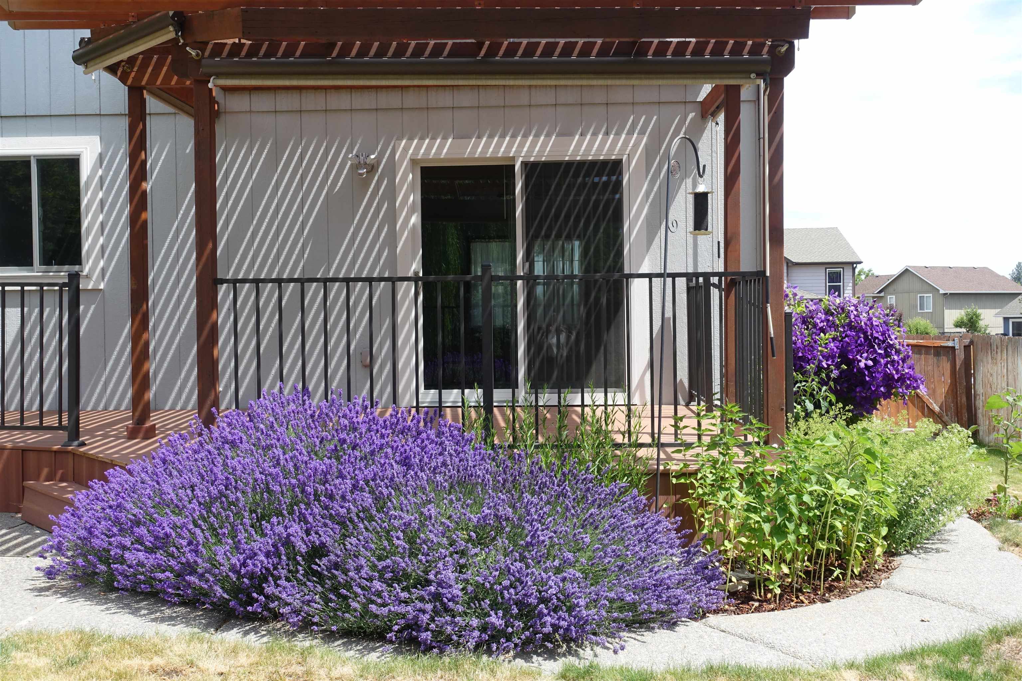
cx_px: 511
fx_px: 994
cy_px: 340
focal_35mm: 35
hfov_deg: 54.4
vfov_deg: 37.9
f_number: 5.6
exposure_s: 1/250
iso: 125
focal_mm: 12.81
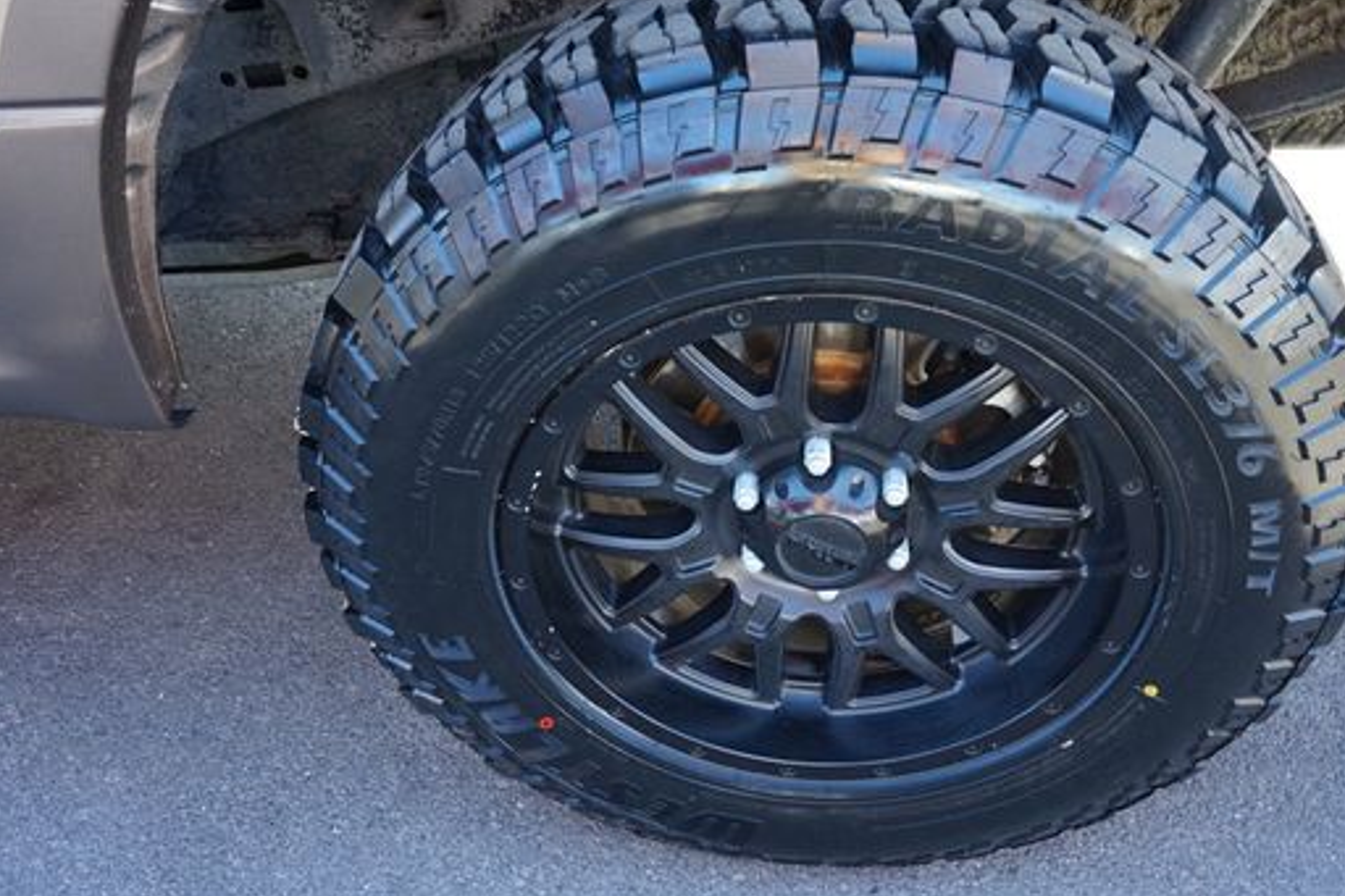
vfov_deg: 43.4
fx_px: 1120
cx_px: 730
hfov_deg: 61.8
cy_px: 373
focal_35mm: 30
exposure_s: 1/160
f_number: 4
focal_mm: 16
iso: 640
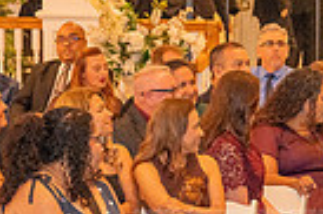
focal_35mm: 297
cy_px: 265
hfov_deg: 6.9
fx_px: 2662
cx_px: 340
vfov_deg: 4.6
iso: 1600
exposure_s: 1/125
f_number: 3.5
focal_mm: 70
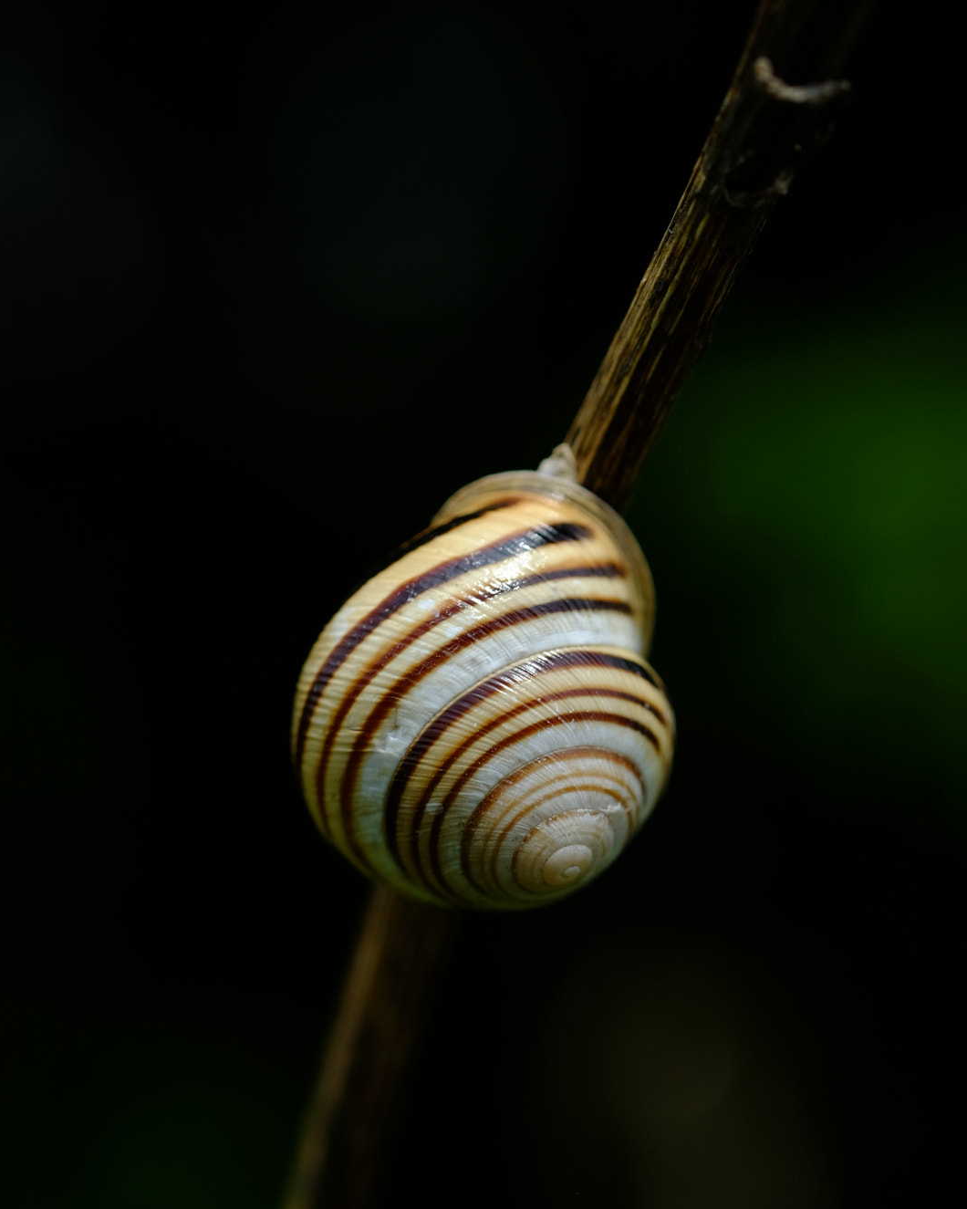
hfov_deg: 15.1
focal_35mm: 102
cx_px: 484
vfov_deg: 18.8
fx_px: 3649
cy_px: 672
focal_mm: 60
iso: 200
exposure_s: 1/1250
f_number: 4
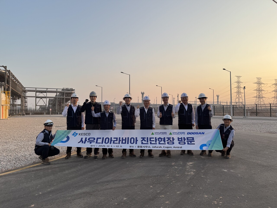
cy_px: 104
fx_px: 192
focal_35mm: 24
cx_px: 138
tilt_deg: +3.2
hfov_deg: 71.6
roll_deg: +0.8
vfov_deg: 56.8
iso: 80
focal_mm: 6.76
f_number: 1.78
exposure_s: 1/1721
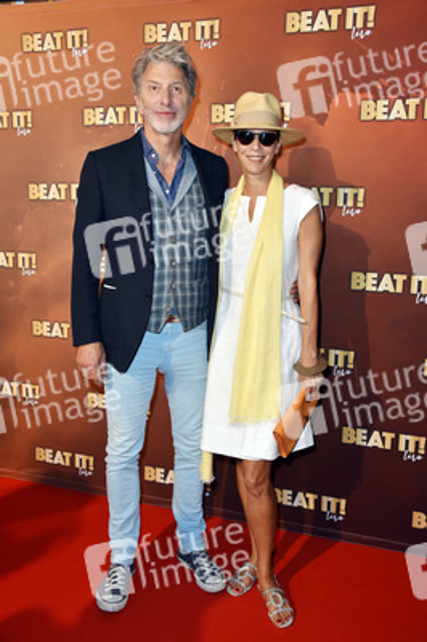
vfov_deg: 53.2
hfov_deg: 36.8
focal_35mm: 36
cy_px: 321
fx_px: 642
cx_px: 214
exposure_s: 1/160
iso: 400
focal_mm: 36
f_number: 5.6
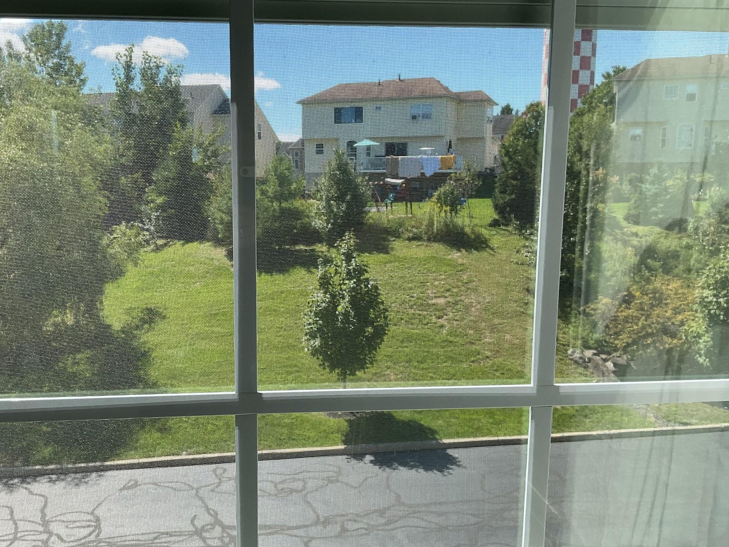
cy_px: 287
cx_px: 314
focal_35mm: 34
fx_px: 716
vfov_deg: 41.8
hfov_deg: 53.8
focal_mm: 3
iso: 16
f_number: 1.8
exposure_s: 1/666
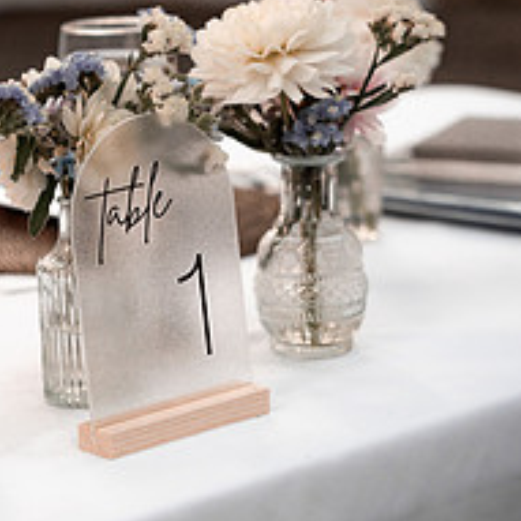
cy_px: 199
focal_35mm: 140
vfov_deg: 12.5
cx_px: 120
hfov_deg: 12.4
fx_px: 2384
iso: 400
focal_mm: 70
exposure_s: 1/500
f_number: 2.8
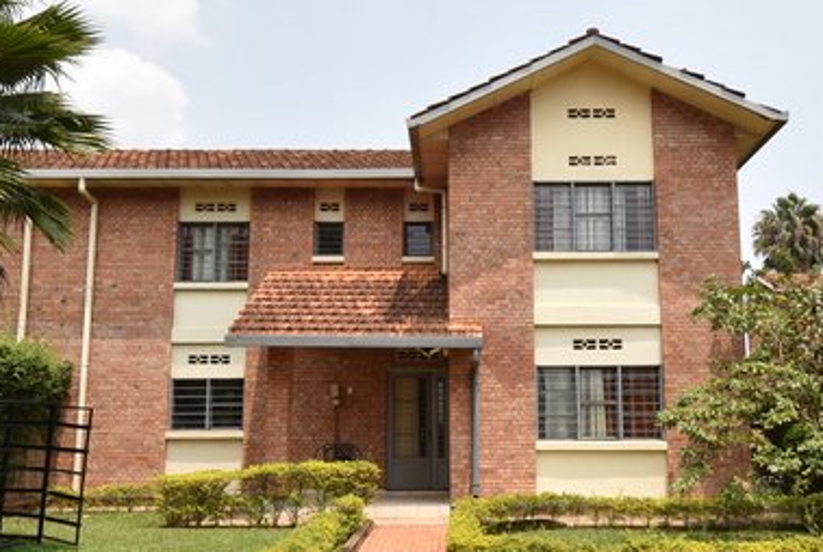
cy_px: 308
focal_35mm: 34
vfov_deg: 39.0
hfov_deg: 55.5
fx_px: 778
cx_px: 469
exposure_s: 1/160
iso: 100
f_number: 8
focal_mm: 10
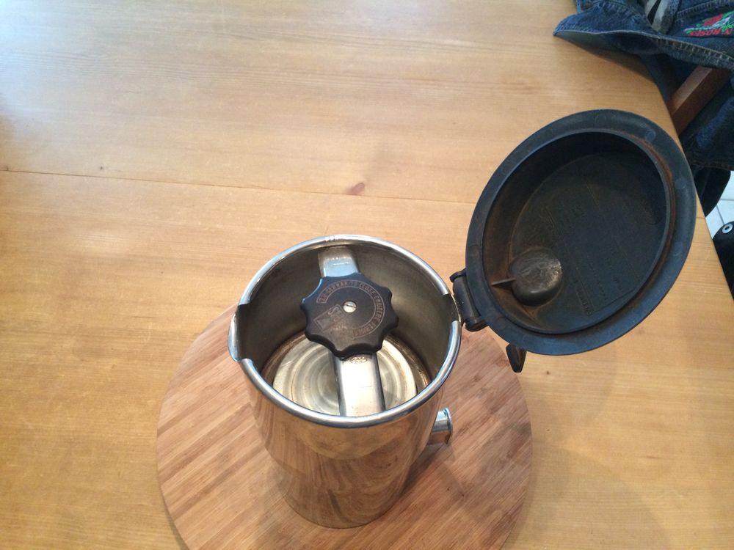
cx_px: 367
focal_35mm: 29
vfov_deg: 48.2
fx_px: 615
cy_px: 275
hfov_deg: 61.7
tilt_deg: -54.3
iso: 250
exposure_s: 1/33
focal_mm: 4.15
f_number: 2.2
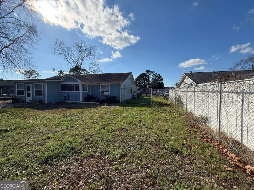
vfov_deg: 85.7
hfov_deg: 102.1
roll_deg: -0.1
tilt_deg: -0.9
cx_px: 127
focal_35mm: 14
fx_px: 103
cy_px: 95
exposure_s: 1/2320
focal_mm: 2.22
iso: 50
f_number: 2.2
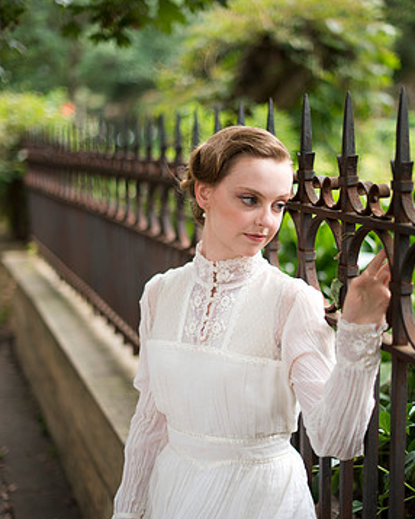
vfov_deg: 32.0
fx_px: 907
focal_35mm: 59
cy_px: 284
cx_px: 215
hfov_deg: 25.8
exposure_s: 1/400
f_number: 1.4
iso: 200
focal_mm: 50
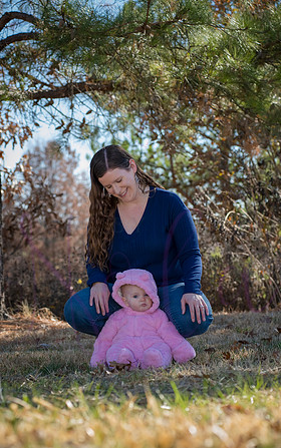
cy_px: 223
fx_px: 1003
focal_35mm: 82
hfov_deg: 15.9
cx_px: 143
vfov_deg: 25.2
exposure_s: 1/640
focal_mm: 80
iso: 400
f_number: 5
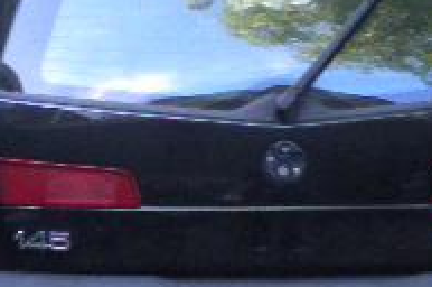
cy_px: 16
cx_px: 213
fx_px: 1450
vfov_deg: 11.2
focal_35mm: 121
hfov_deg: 17.0
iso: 256
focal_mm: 6.3
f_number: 3.1
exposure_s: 1/66
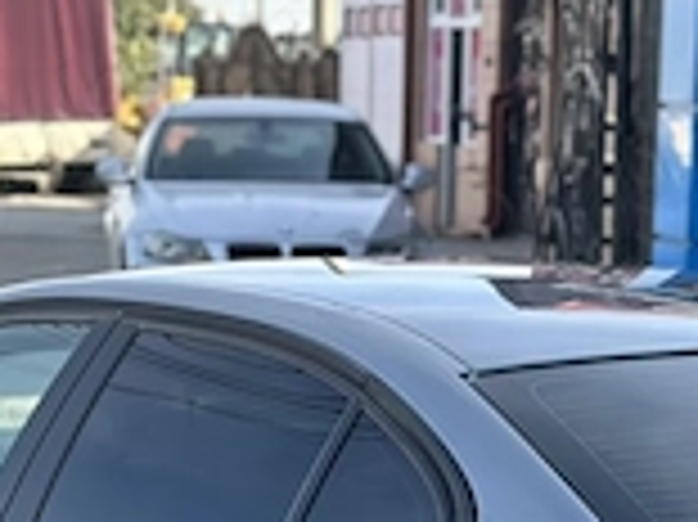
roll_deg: -2.1
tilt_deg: -10.2
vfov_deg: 7.8
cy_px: 774
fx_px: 3748
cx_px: 527
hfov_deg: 10.6
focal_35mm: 186
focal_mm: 6.86
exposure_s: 1/719
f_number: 1.78
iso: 80
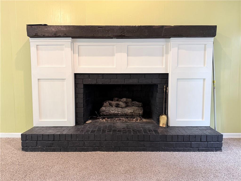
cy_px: 90
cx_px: 120
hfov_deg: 71.6
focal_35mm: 24
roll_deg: +0.0
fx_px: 167
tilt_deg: -3.5
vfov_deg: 56.8
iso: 250
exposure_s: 1/60
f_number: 1.78
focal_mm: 6.76
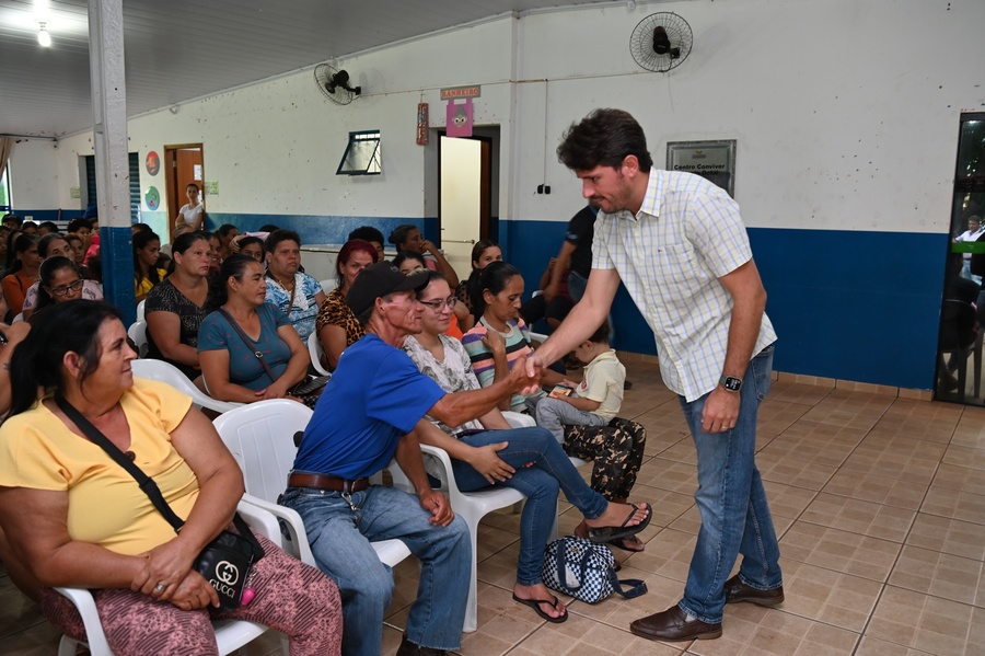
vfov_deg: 43.6
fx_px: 820
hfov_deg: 62.0
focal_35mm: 30
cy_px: 328
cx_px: 492
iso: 720
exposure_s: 1/60
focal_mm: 30
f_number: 4
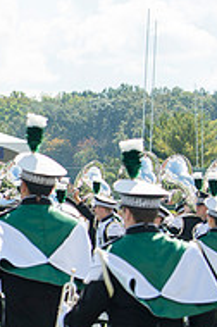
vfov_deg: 9.6
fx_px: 1942
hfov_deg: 6.2
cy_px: 258
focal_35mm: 214
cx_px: -243
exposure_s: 1/1000
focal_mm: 70
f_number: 4.5
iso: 200
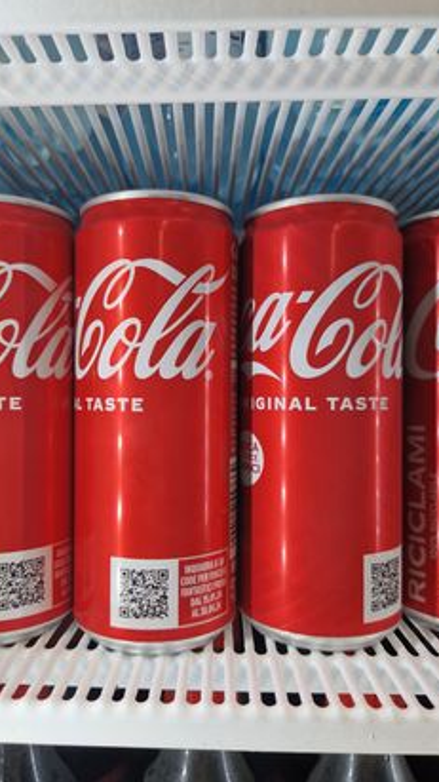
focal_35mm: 26
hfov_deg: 44.3
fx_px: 538
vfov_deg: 71.9
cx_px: 194
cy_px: 399
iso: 50
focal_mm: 5.4
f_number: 1.8
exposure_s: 1/546
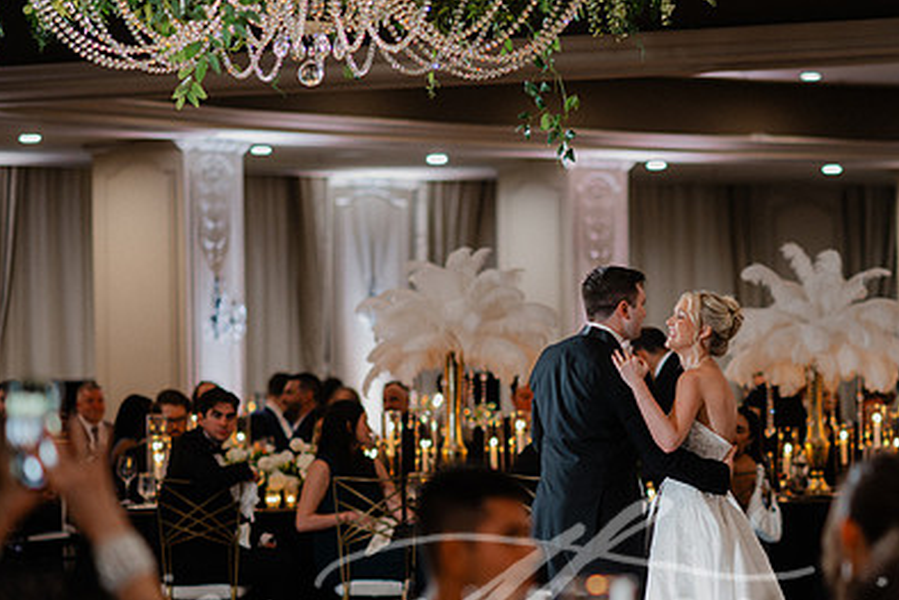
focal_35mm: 125
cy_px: 366
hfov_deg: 16.4
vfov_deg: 11.0
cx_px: 541
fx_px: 3123
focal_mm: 85
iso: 2500
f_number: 1.8
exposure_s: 1/160
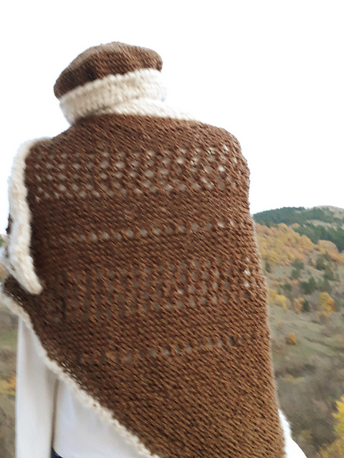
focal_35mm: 27
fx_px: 358
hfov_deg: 51.4
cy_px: 229
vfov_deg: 65.3
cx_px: 172
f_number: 1.9
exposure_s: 1/25
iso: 200
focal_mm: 3.6
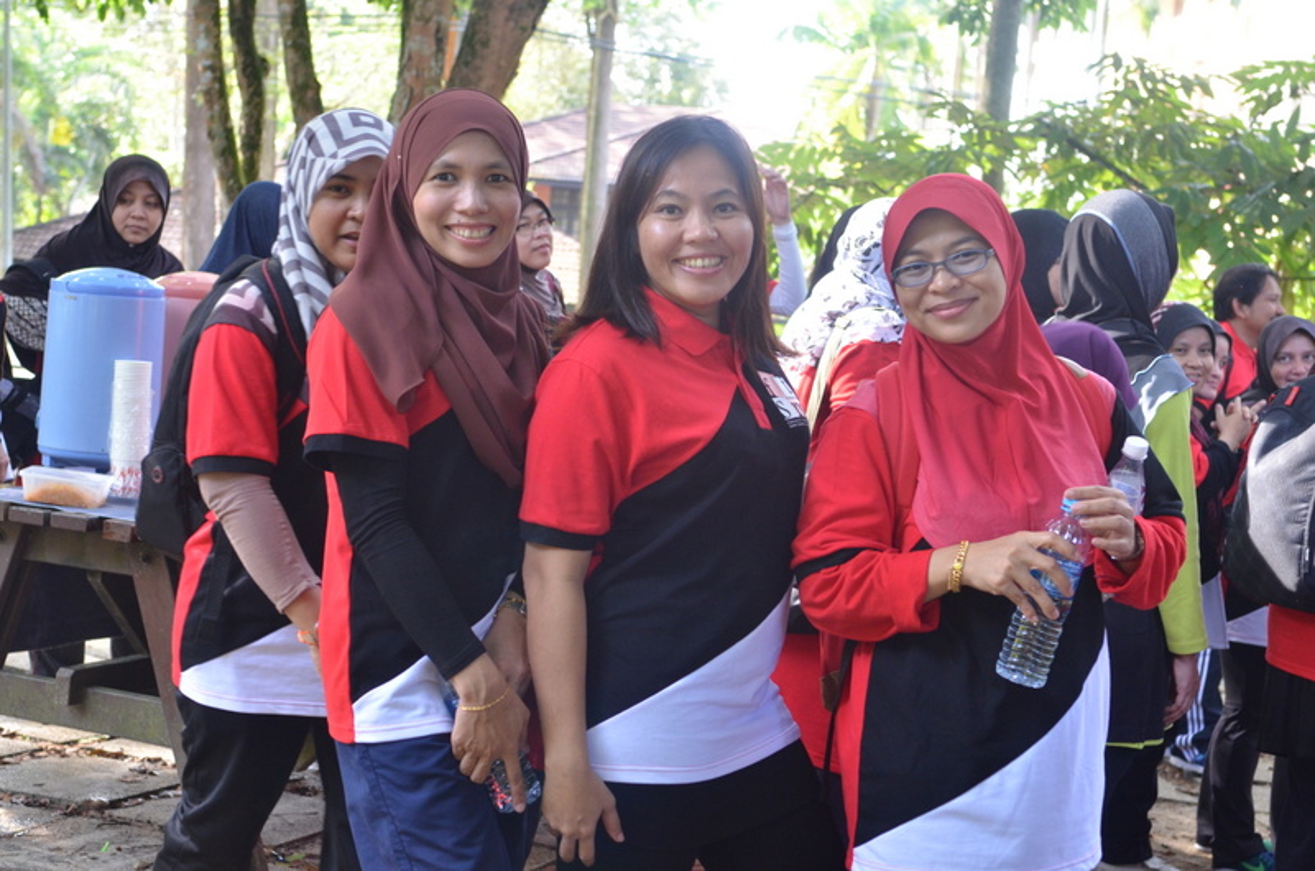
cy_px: 436
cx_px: 658
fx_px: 2187
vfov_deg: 22.5
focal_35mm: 60
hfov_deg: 33.5
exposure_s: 1/125
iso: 1000
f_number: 4.5
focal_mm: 40
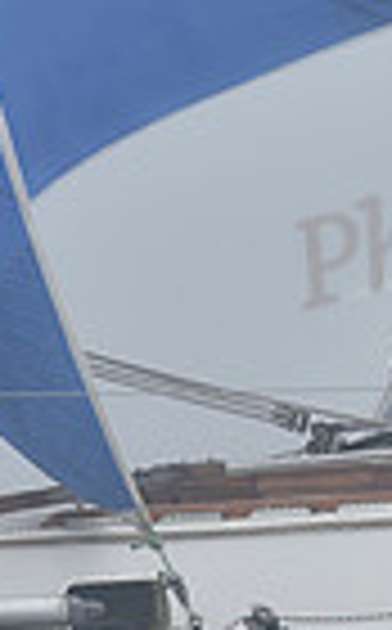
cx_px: 1167
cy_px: 362
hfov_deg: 2.4
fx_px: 9440
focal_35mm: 550
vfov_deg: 3.8
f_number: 9
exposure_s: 1/800
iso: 250
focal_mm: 130
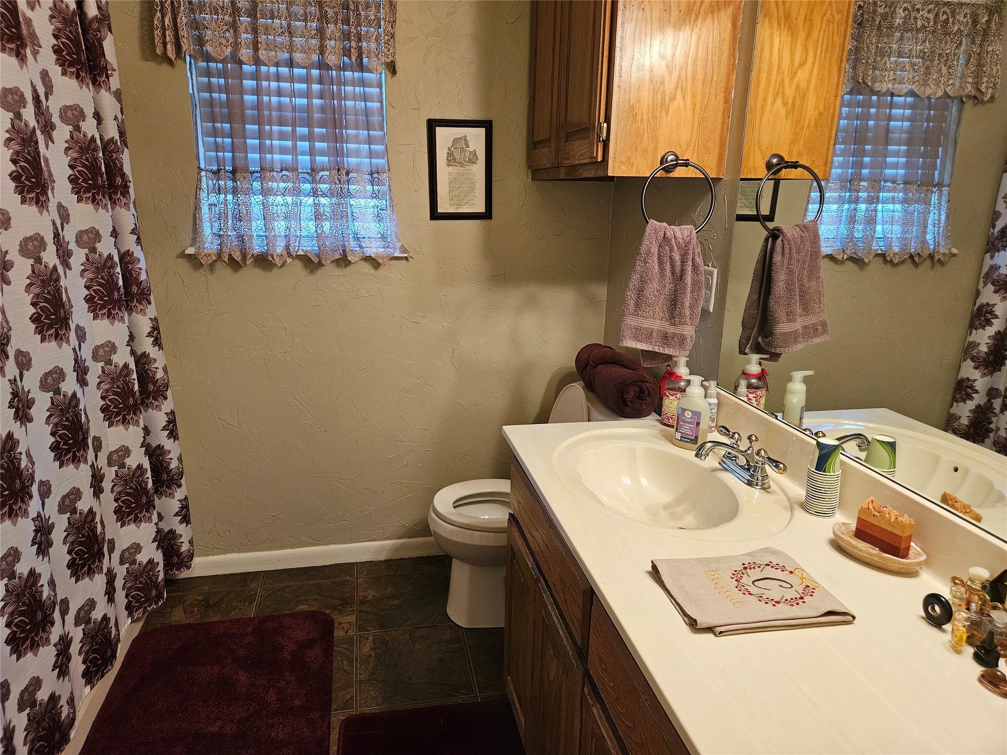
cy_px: 378
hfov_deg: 73.9
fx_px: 669
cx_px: 504
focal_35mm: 23
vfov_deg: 58.9
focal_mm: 5.4
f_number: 1.8
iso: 400
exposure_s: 1/120
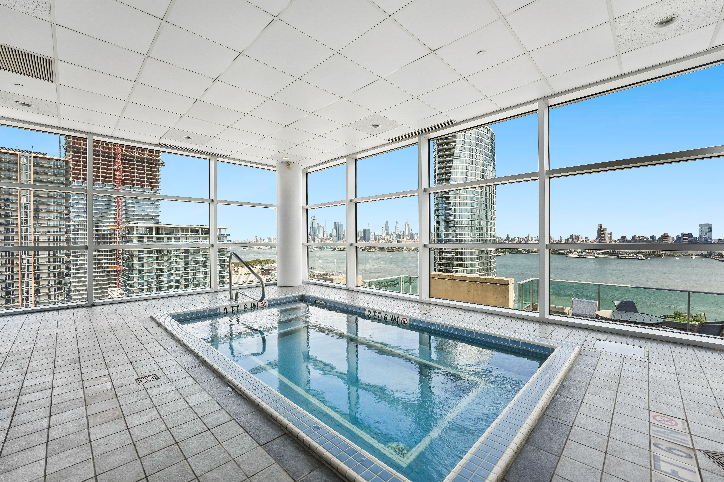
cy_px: 241
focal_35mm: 14
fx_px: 282
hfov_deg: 104.3
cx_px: 362
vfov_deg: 81.2
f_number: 8
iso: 200
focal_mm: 14
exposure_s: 1/400
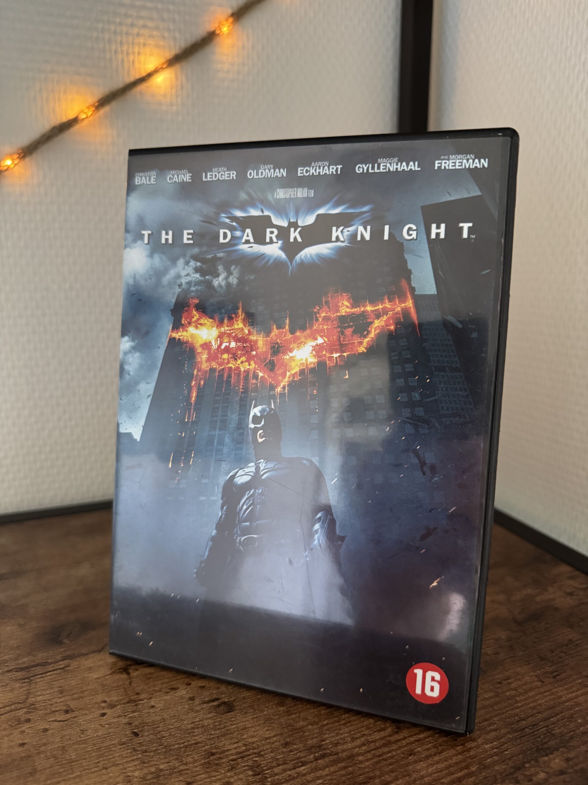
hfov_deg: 56.8
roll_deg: +0.7
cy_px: 392
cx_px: 294
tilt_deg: -12.7
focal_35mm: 24
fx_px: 544
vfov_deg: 71.6
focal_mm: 6.76
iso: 800
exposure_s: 1/45
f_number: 1.78
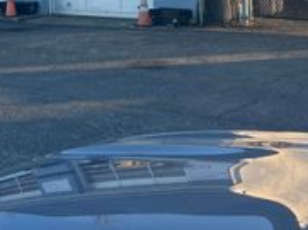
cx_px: 5
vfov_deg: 19.1
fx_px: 639
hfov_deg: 25.8
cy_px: -57
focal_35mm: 72
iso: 50
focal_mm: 5.7
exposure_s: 1/814
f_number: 1.5
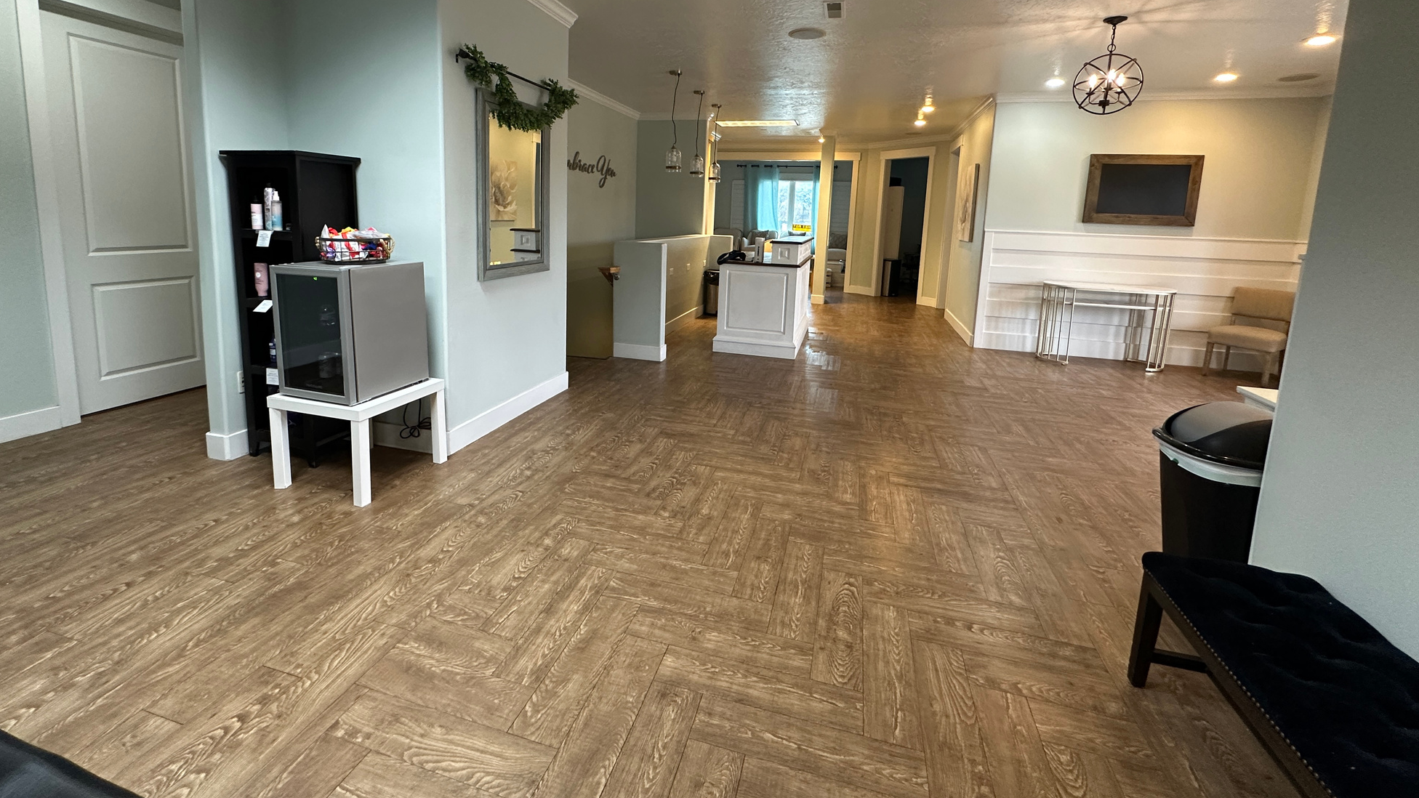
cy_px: 294
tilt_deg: -7.0
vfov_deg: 66.0
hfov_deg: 99.3
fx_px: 602
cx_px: 683
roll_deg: -1.8
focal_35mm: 16
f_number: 2.2
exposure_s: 1/60
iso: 250
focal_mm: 2.22
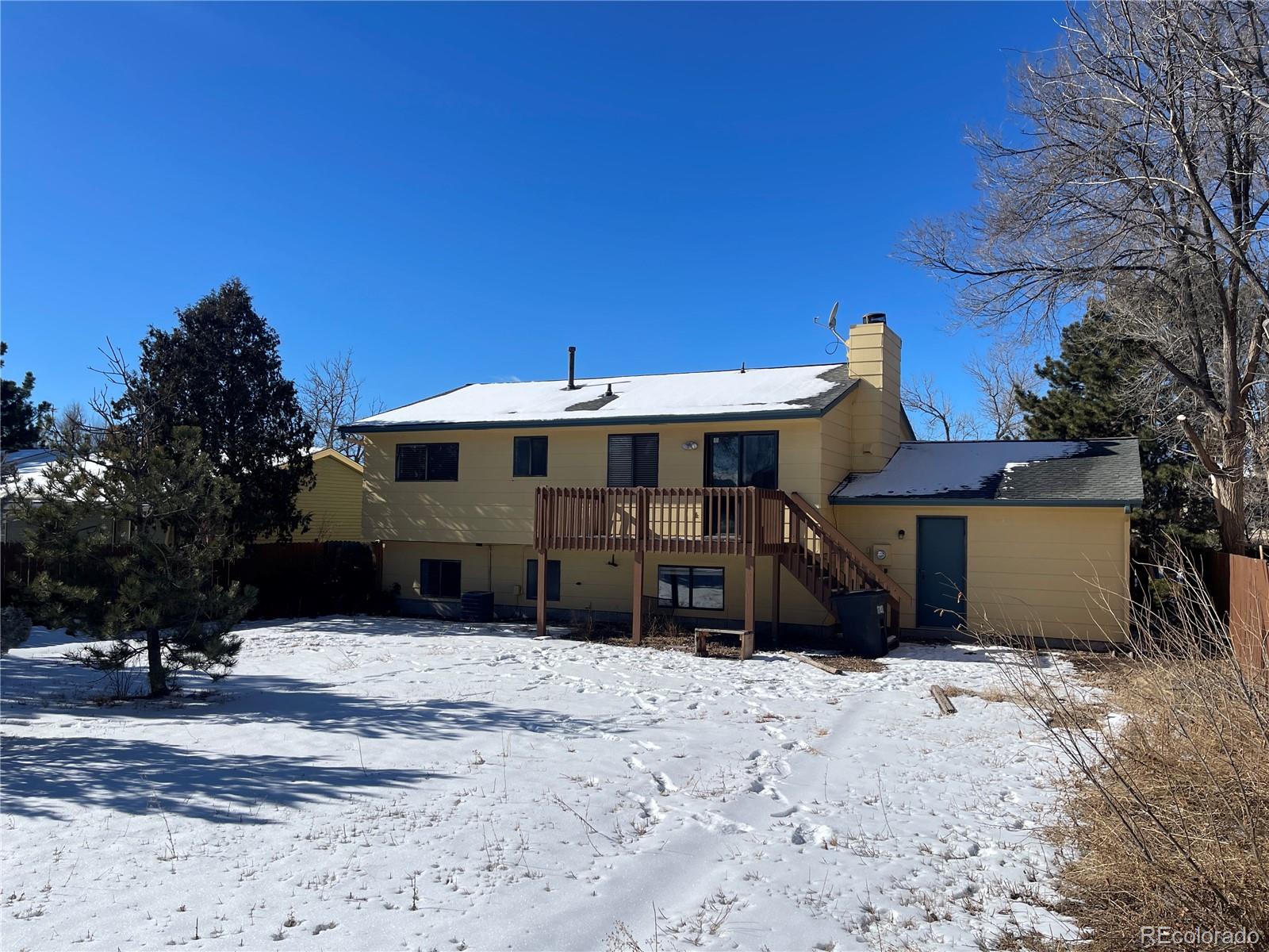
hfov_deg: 69.4
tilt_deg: +1.9
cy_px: 476
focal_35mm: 25
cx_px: 634
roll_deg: -1.1
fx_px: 916
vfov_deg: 54.9
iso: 32
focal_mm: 5.1
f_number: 1.6
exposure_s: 1/7407
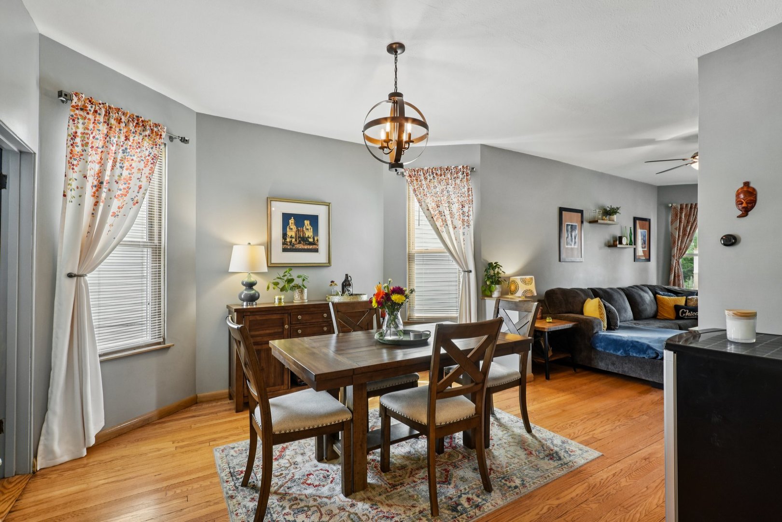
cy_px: 261
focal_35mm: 16
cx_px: 391
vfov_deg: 72.1
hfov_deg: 95.0
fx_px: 358
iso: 400
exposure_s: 1/20
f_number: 8
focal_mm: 11
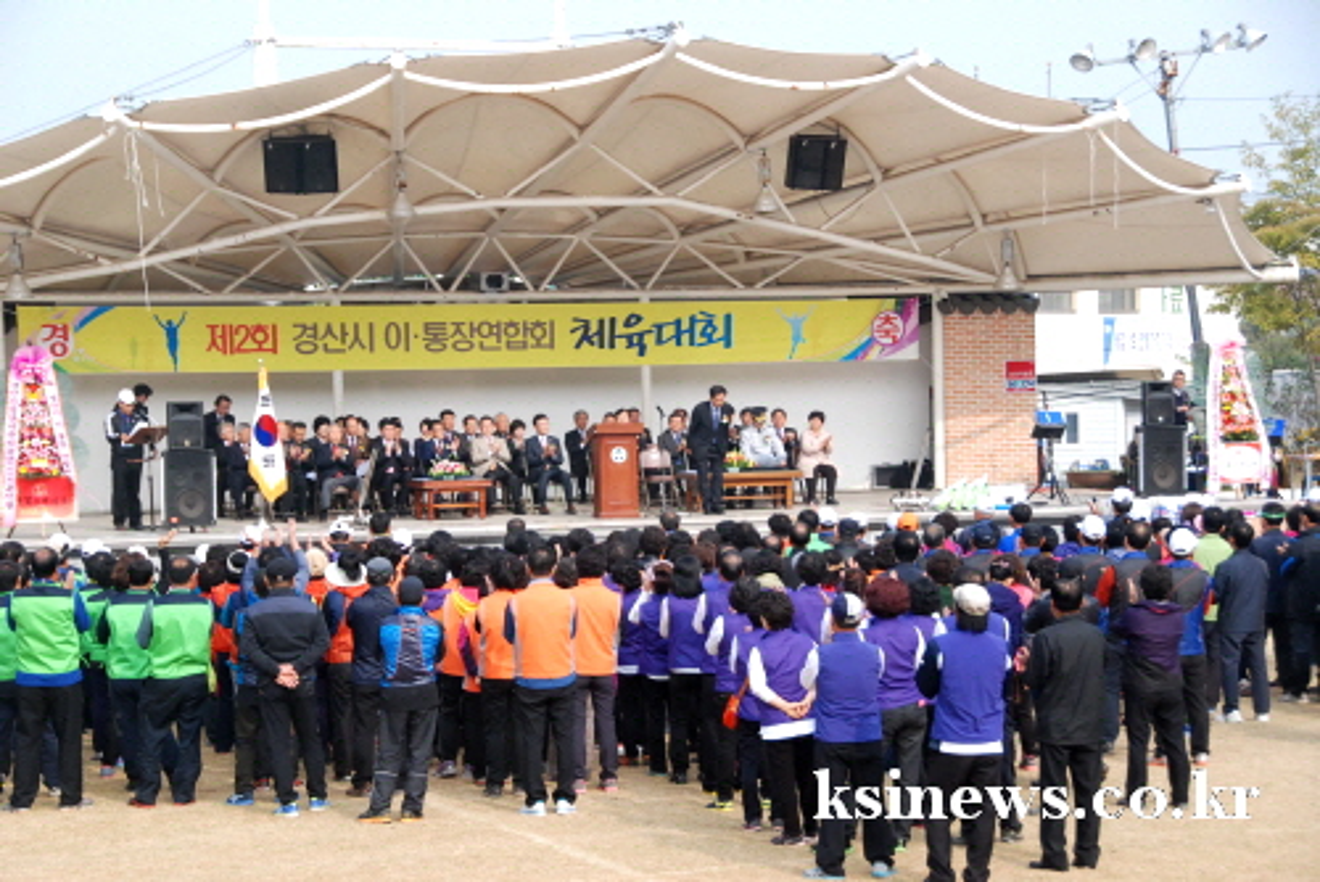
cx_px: 660
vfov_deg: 14.7
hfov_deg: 21.9
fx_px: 3412
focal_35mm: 93
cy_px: 441
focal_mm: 62
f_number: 8
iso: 800
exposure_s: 1/1000
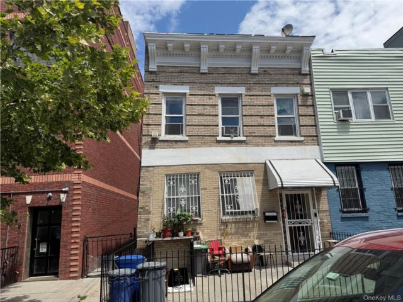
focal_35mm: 24
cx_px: 202
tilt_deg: +13.2
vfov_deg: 56.8
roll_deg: +2.8
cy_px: 151
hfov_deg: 71.6
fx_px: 279
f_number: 1.78
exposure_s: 1/5348
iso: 80
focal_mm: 6.76
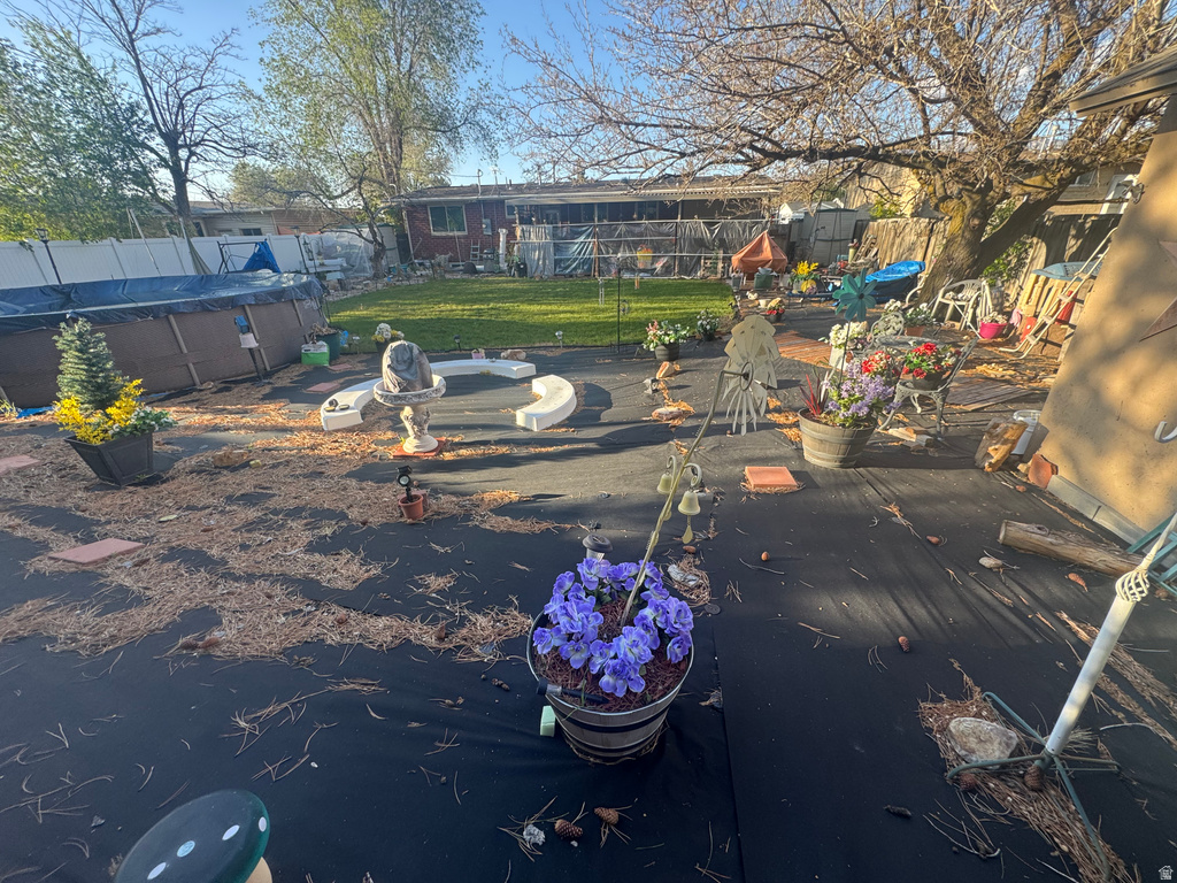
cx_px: 588
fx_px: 476
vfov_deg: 85.7
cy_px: 442
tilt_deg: -25.3
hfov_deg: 102.1
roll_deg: +2.4
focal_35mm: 14
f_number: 2.2
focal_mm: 2.22
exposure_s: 1/165
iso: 40
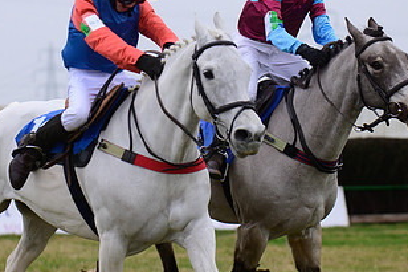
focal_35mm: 226
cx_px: 155
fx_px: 2560
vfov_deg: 6.1
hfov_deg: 9.1
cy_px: 125
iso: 1250
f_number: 5
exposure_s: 1/1000
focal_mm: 120
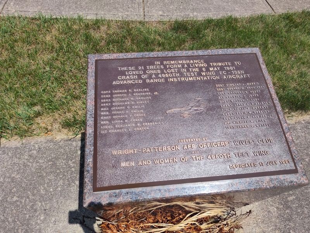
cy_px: 116
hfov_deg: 73.9
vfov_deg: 58.9
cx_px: 155
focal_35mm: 23
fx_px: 206
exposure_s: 1/1748
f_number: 1.8
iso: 100
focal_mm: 5.56
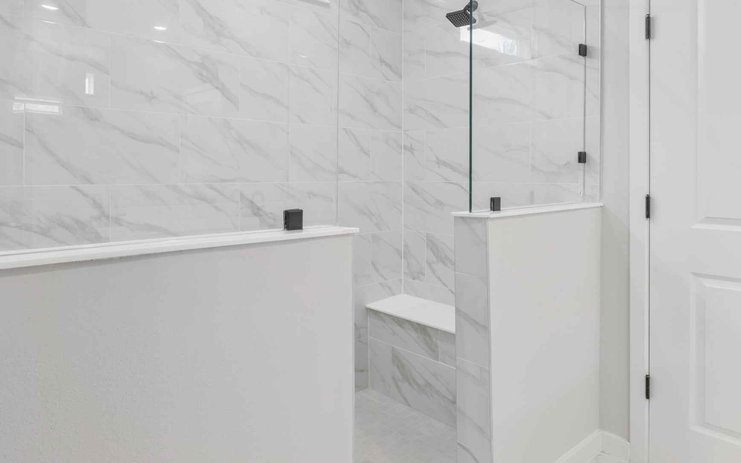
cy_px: 173
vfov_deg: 53.0
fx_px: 459
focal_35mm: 23
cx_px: 277
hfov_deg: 76.4
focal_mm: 15.5
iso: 320
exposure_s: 1/5
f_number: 8
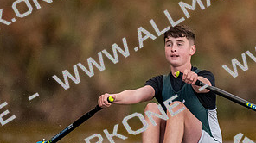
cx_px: 159
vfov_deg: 0.7
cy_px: 92
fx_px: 12535
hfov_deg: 1.2
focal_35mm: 1848
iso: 4500
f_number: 4
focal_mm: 600
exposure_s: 1/2000
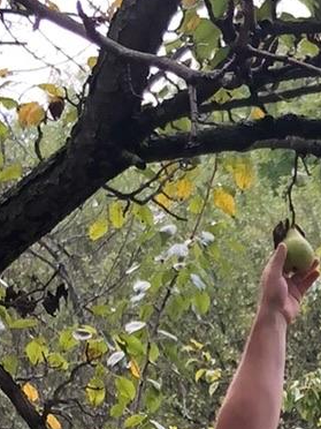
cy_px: 545
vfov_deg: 12.5
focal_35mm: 154
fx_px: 1904
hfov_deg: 9.5
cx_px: 416
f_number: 1.8
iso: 20
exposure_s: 1/133
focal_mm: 3.99
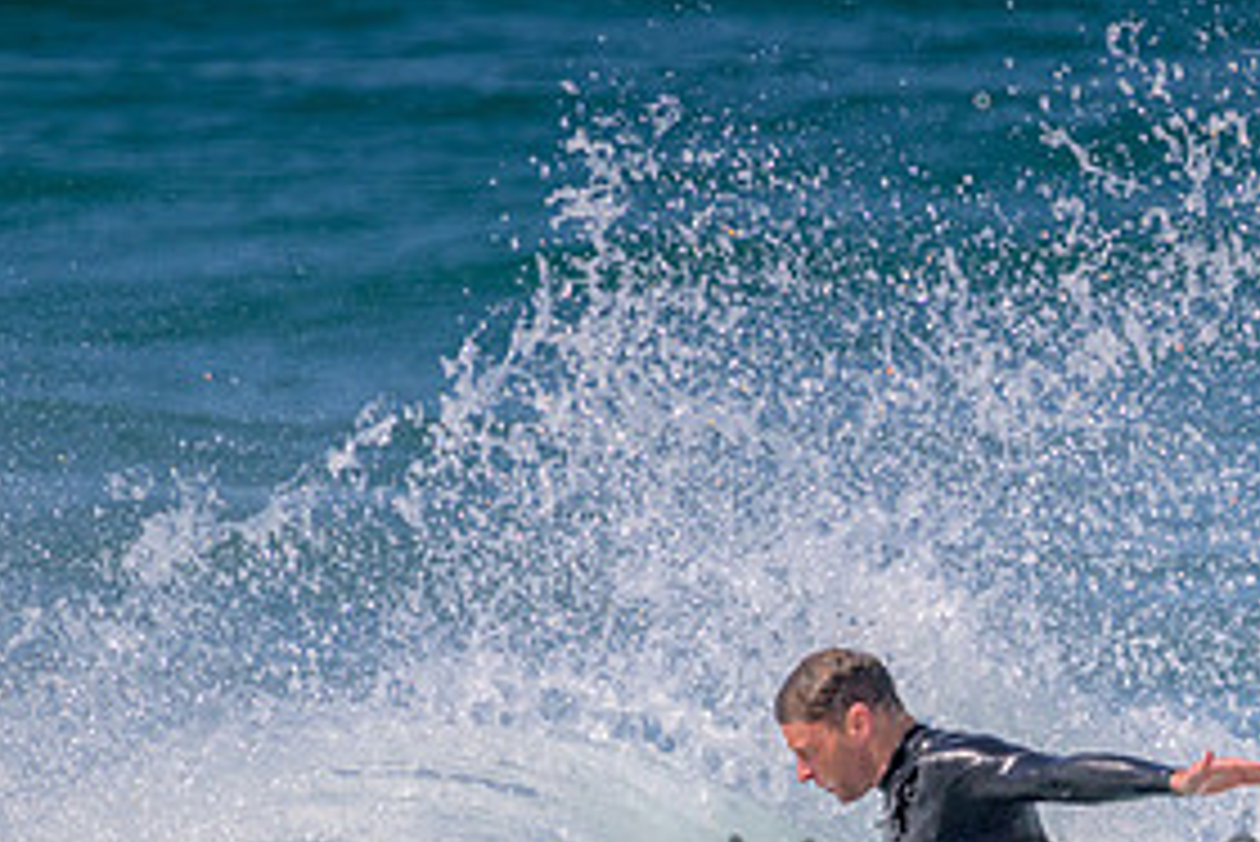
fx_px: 57952
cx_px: 1192
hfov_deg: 1.2
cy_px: 867
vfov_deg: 0.8
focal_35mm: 1655
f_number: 11
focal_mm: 800
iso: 720
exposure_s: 1/2000
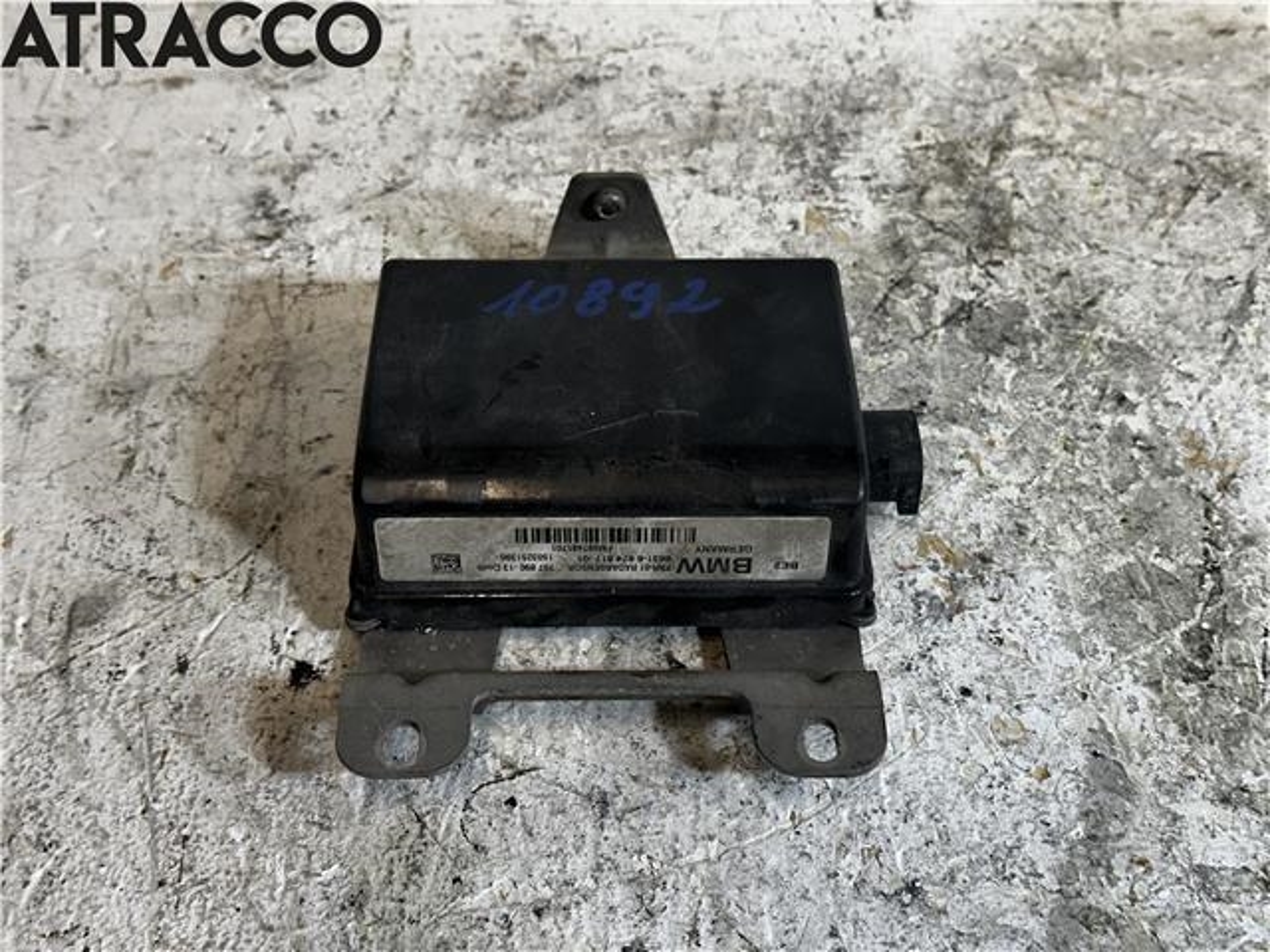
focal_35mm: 48
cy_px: 476
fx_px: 1761
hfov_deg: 39.7
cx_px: 635
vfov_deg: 30.3
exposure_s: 1/100
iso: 80
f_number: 1.78
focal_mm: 6.86
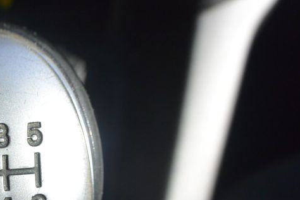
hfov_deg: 28.4
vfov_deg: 19.9
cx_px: 4
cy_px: 186
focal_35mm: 67
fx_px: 558
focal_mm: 11.8
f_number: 4.5
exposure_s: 1/640
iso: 160
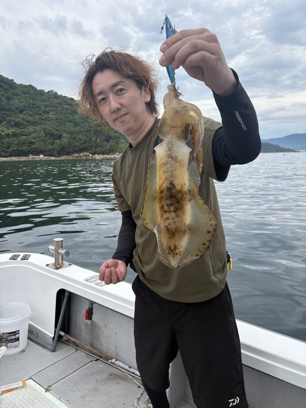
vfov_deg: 67.3
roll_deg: -0.7
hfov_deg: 53.0
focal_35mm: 26
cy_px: 204
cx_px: 153
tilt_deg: -9.2
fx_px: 307
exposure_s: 1/747
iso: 50
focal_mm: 5.96
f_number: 1.6
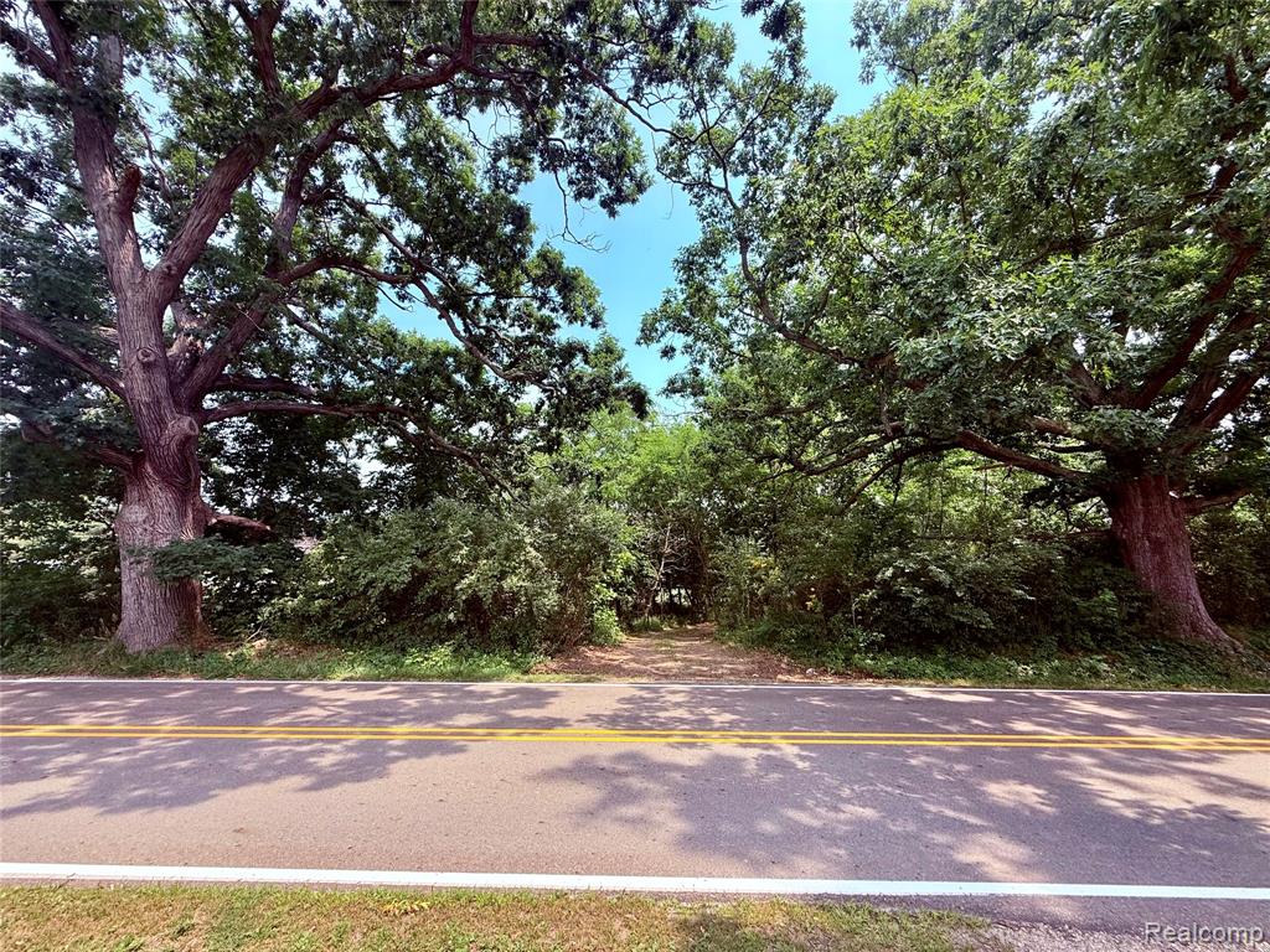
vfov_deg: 85.7
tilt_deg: +10.7
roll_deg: +1.1
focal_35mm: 14
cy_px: 476
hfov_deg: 102.1
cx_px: 635
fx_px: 514
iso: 64
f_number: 2.2
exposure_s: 1/506
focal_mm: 2.22
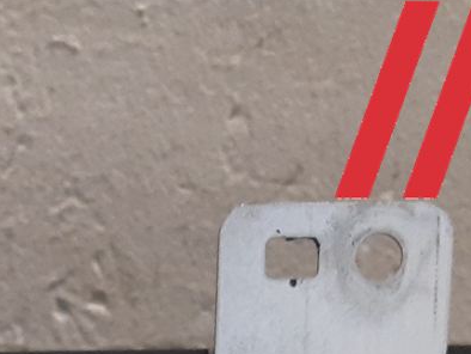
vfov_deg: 9.5
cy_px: 915
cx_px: -155
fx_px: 1838
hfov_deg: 14.0
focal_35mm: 135
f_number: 1.7
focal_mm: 3.93
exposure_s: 1/50
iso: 200
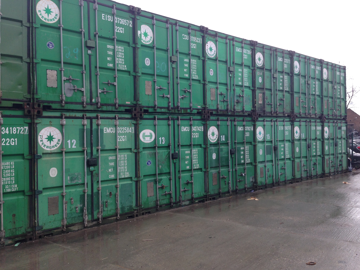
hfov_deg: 55.4
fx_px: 343
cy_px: 135
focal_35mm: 33
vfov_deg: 42.9
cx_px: 180
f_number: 2.4
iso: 50
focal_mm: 4.12
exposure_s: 1/181
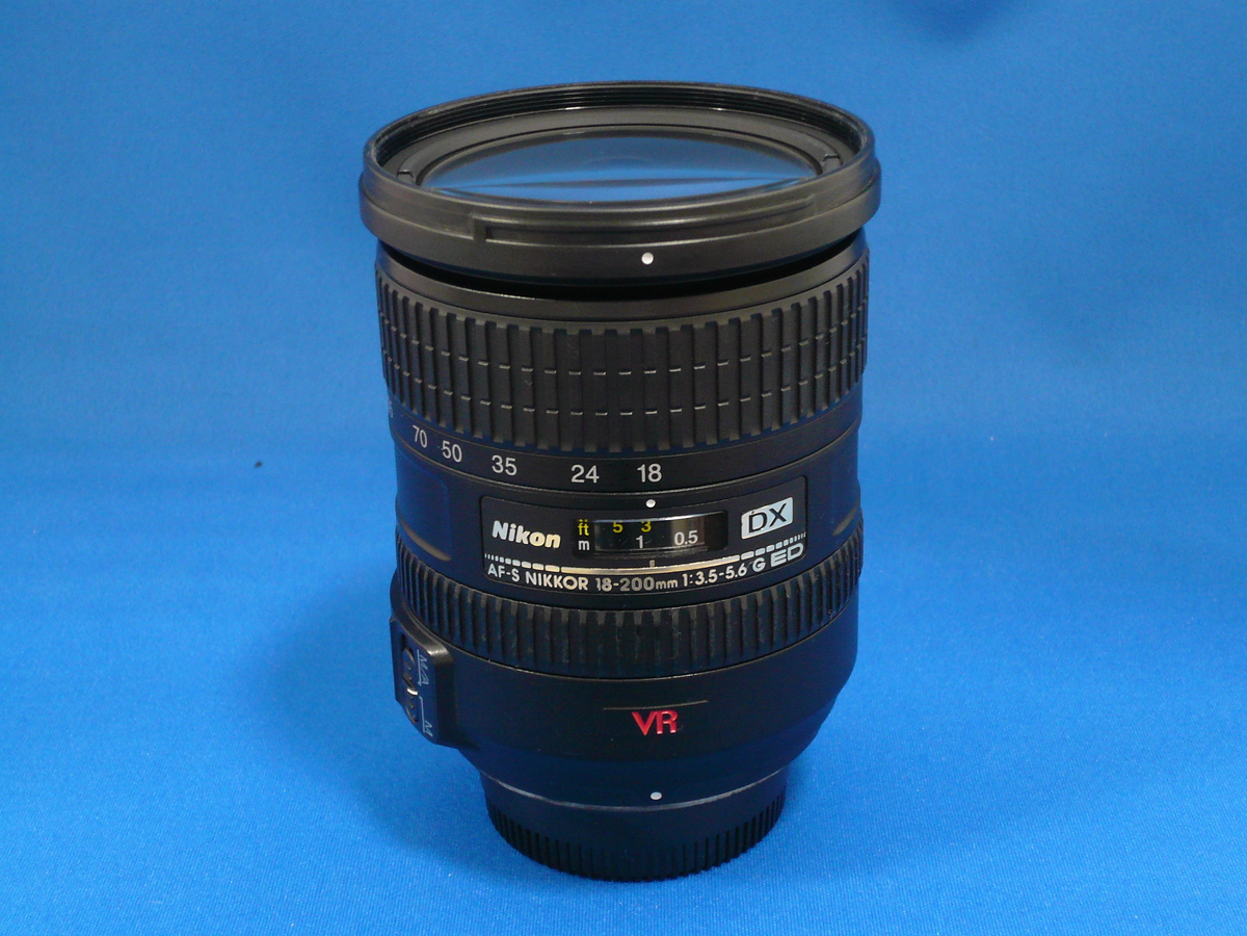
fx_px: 2089
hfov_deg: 33.2
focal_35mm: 58
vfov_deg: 25.2
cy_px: 468
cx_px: 624
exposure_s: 1/8
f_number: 4
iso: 200
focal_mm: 9.6
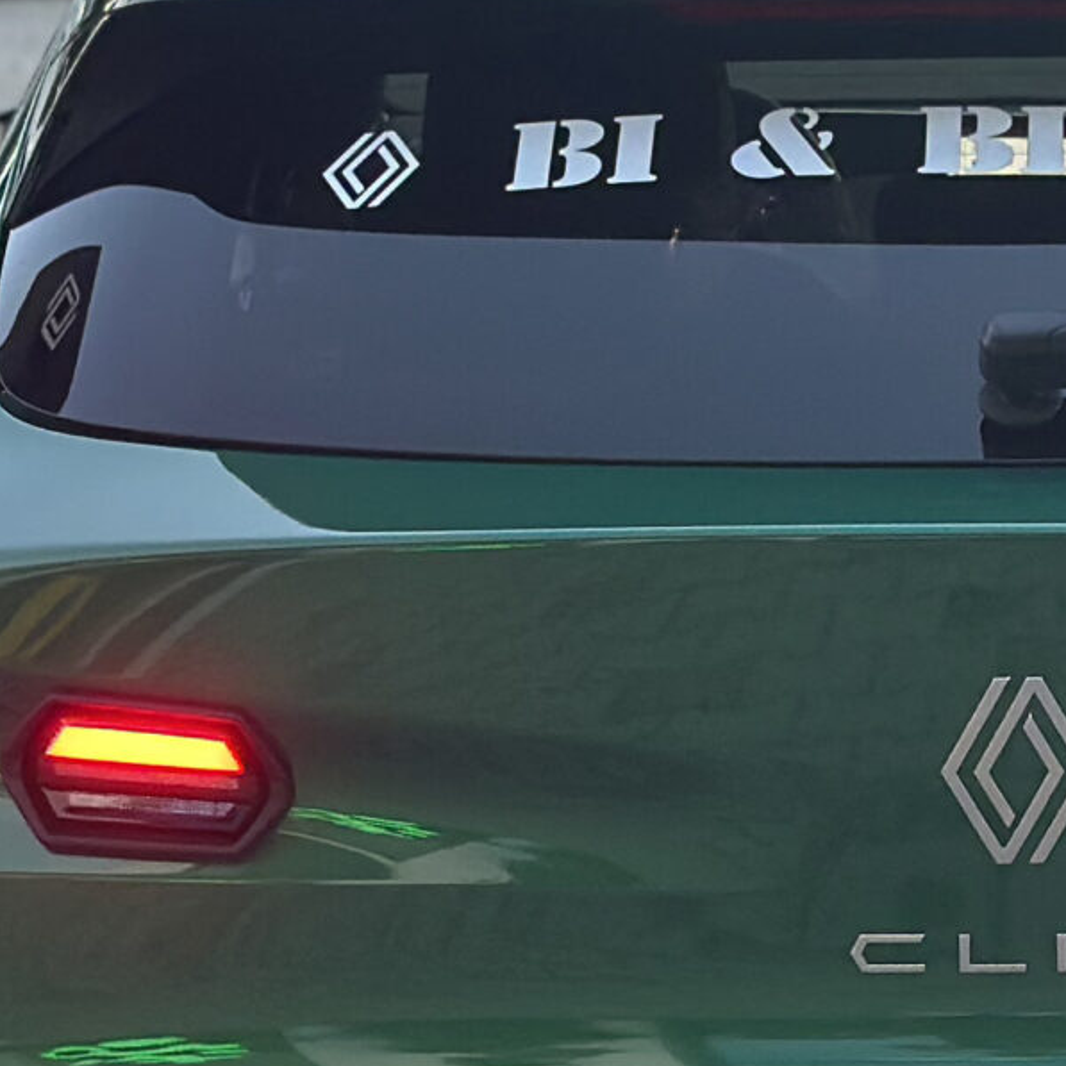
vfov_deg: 9.6
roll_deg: +0.6
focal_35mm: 182
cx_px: 1012
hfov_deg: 9.6
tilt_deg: -12.2
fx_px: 6341
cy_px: 736
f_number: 1.78
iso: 125
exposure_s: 1/121
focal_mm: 6.86
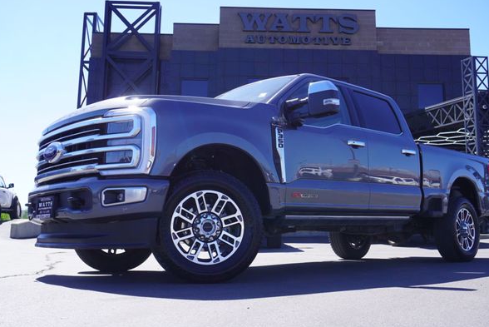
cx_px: 254
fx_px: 510
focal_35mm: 38
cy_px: 155
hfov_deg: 51.2
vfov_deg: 35.5
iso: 100
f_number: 6.3
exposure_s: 1/160
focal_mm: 23
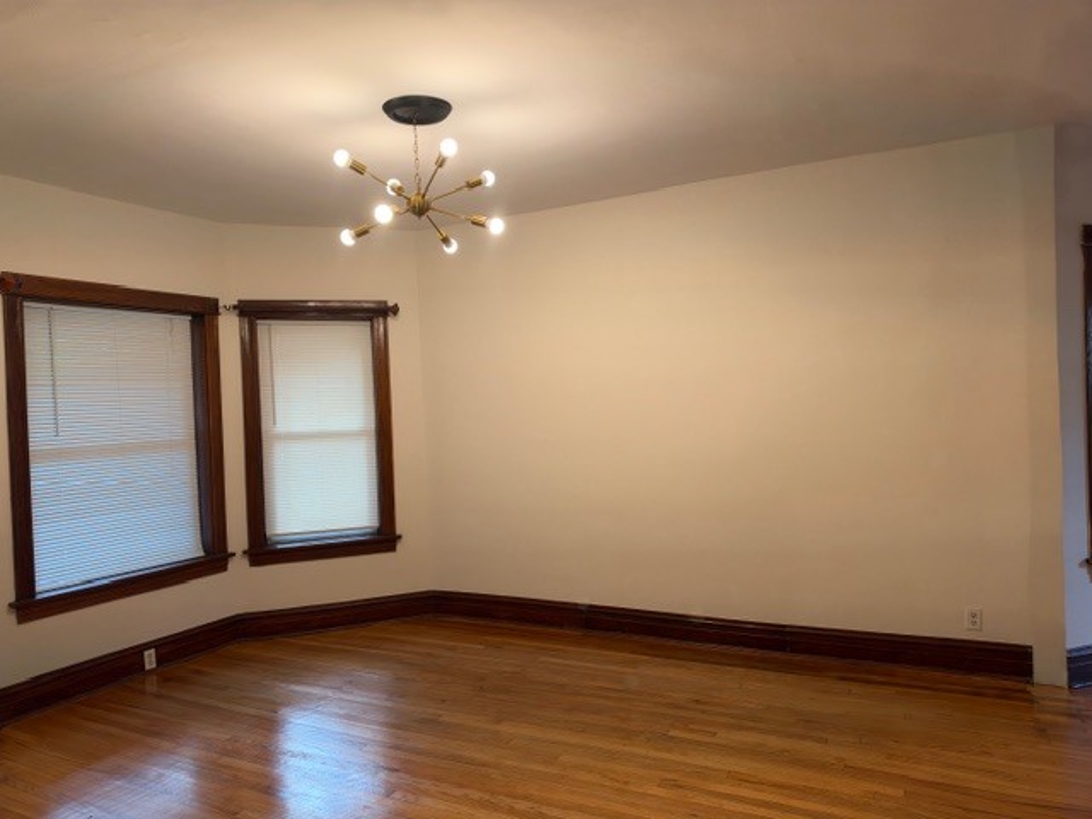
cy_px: 410
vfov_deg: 56.8
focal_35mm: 24
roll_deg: +2.3
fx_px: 757
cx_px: 546
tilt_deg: -1.9
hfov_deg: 71.6
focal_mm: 6.93
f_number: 1.8
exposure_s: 1/120
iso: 125
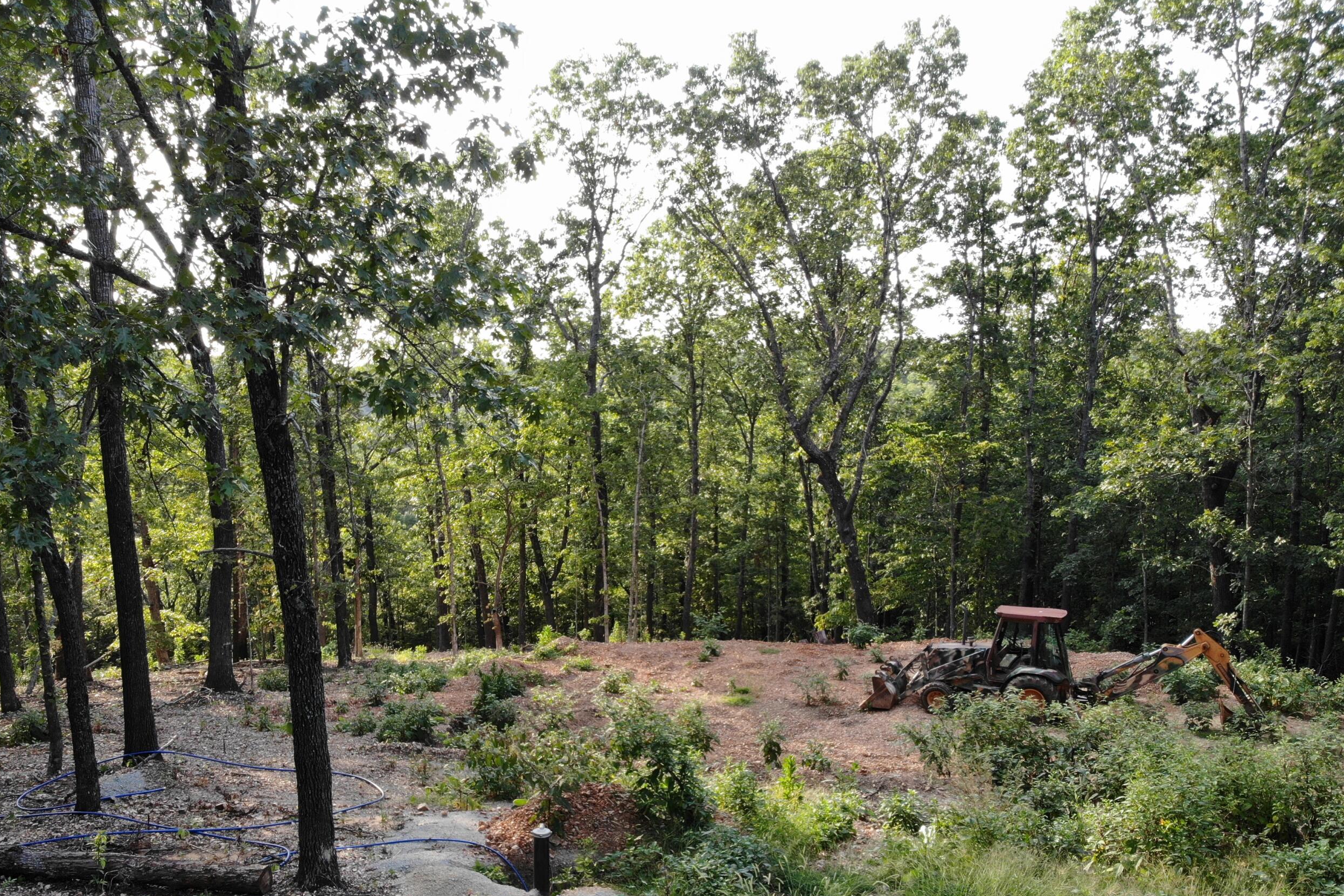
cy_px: 593
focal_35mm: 30
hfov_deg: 61.7
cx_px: 584
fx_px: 1120
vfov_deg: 43.1
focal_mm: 4.5
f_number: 2.8
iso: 100
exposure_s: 1/88.6
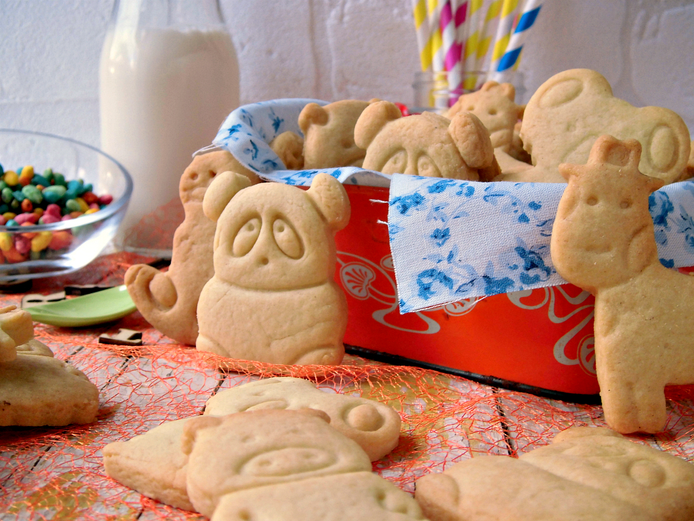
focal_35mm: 47
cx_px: 347
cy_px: 260
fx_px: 942
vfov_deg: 30.9
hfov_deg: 40.4
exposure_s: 1/60
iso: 100
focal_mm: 8.3
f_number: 3.4
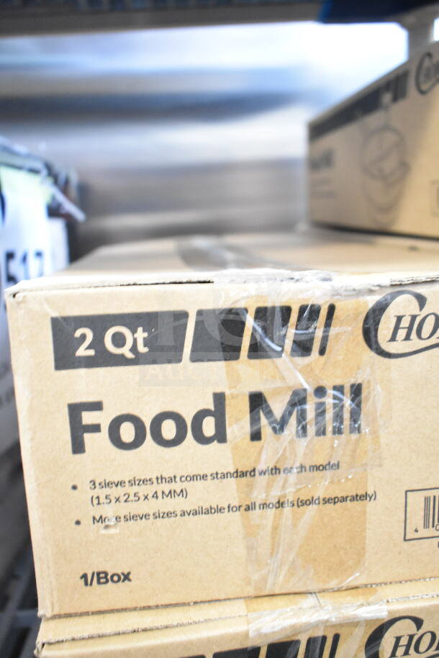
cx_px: 220
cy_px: 329
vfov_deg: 59.5
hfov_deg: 41.7
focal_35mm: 32
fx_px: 576
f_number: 3.8
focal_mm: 21
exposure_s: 1/30
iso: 5000
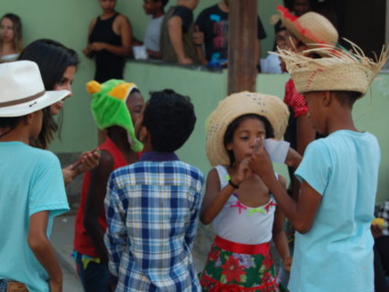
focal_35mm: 99
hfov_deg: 19.8
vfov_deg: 14.9
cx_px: 141
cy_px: 148
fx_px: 1113
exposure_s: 1/125
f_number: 5.6
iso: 200
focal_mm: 50
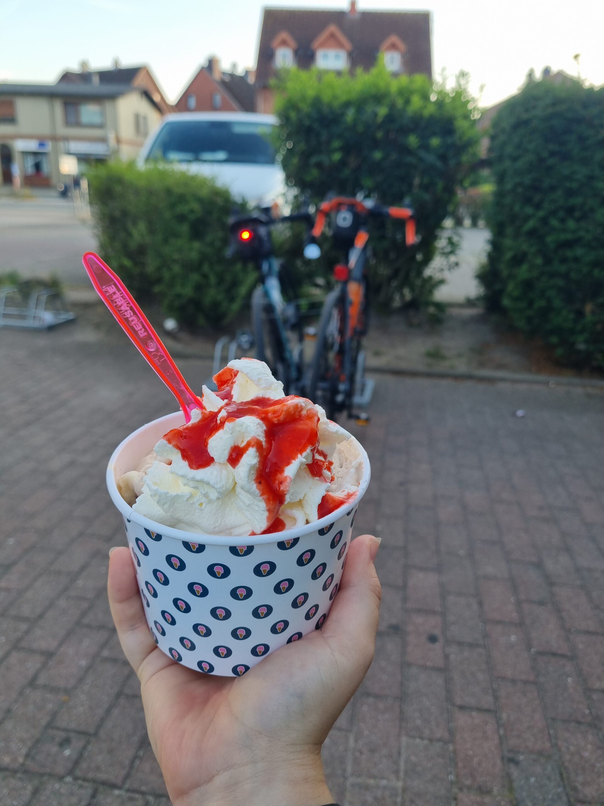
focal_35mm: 26
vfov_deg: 67.3
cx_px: 302
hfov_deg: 53.1
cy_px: 403
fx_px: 605
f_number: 1.8
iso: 50
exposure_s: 1/362
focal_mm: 5.4
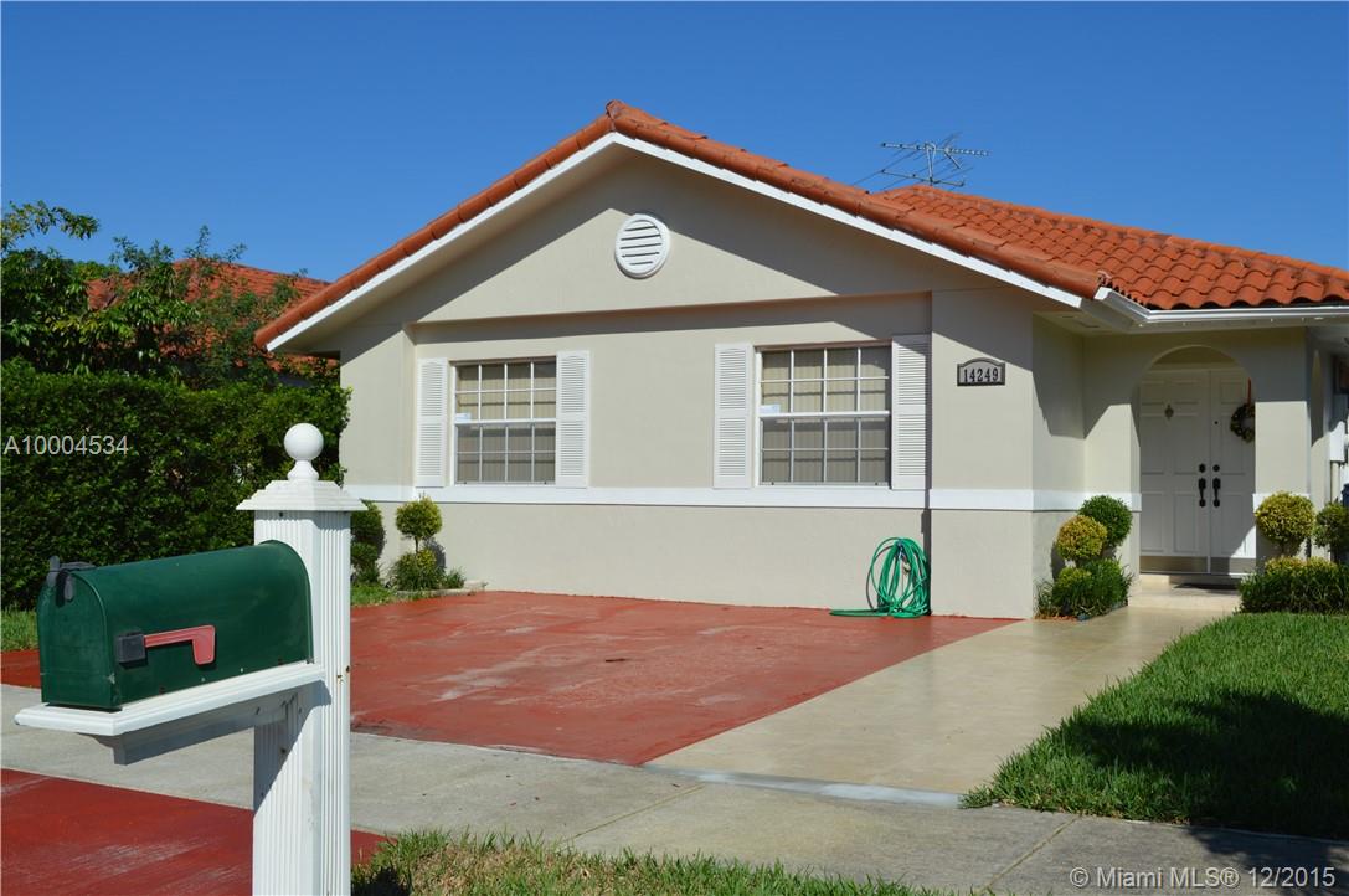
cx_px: 674
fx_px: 1460
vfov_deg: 34.1
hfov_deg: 49.6
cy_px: 448
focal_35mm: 39
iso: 100
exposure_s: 1/320
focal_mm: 26
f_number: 9
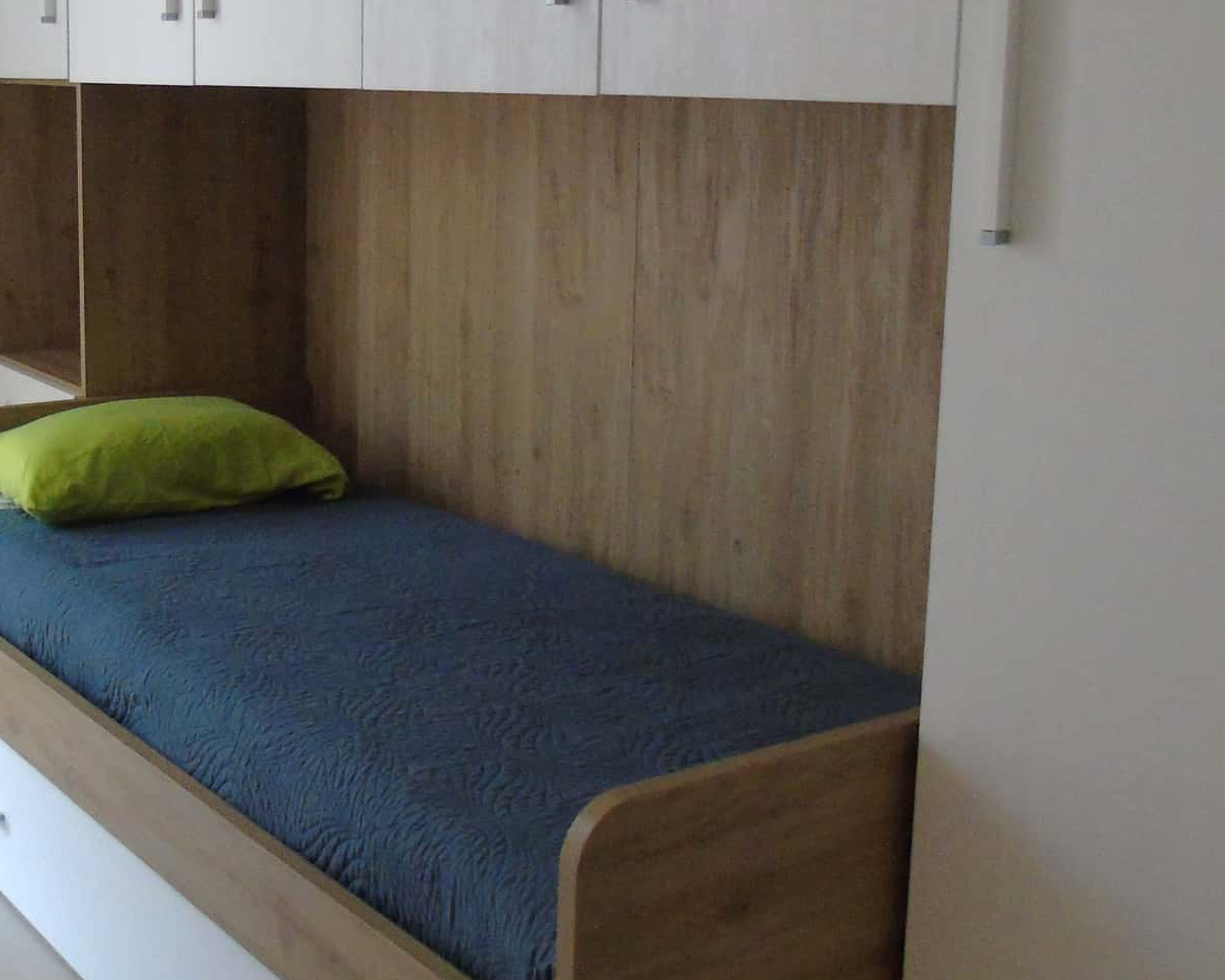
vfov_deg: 30.6
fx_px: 1777
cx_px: 406
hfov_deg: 37.6
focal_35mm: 49
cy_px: 335
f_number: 3.4
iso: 500
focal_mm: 4.4
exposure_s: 1/160
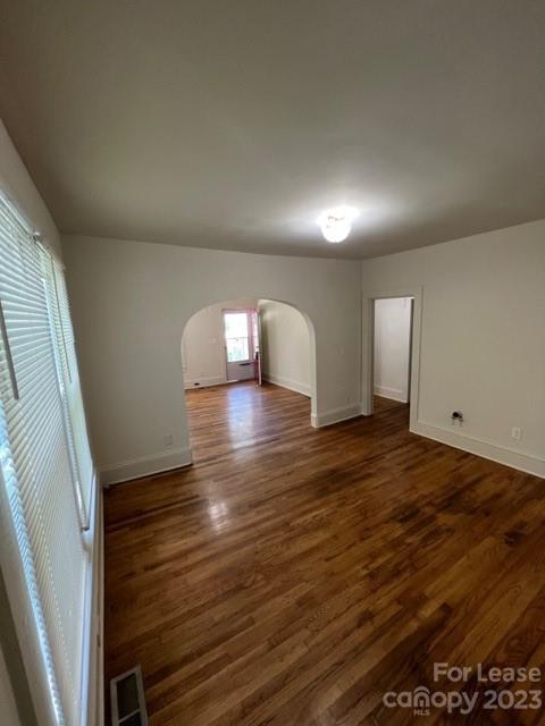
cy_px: 363
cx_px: 272
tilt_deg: -7.9
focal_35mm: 13
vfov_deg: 106.2
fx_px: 273
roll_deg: +1.5
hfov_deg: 89.9
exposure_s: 1/60
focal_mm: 1.57
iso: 200
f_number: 1.8
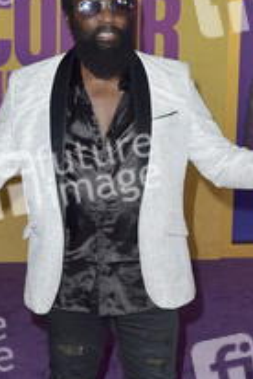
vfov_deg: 23.7
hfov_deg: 16.1
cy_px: 269
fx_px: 896
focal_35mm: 85
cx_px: 120
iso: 320
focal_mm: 44
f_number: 6.3
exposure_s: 1/250
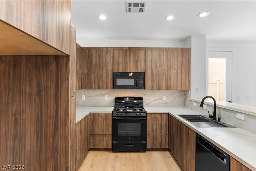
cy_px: 86
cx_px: 128
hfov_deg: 86.9
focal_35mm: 19
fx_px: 135
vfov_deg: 64.6
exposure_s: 1/5
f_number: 8
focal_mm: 19
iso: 400
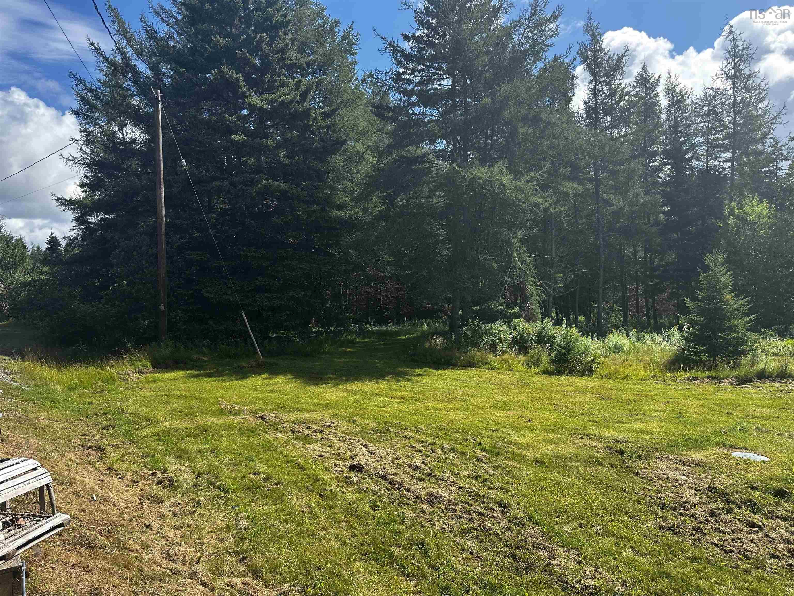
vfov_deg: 56.8
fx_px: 550
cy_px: 298
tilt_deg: -0.5
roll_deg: +1.0
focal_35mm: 24
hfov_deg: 71.6
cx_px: 397
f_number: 1.78
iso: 80
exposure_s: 1/2203
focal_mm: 6.86
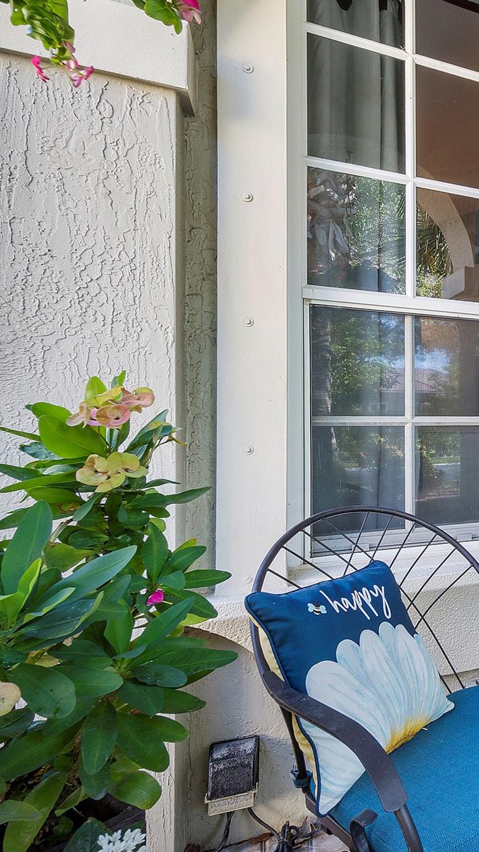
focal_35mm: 24
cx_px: 584
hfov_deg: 36.2
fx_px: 542
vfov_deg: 76.3
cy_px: 420
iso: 100
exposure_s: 1/6
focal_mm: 10
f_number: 11
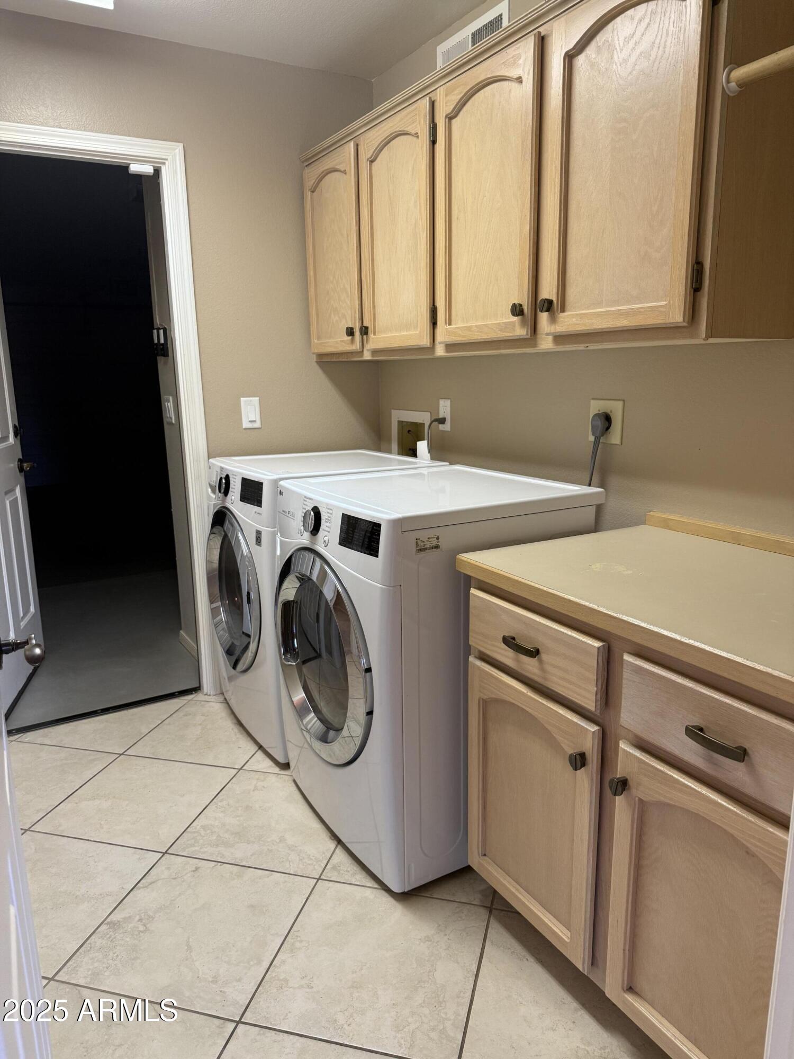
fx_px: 734
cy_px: 530
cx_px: 397
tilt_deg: -11.8
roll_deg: +1.9
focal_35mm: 24
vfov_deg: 71.6
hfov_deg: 56.8
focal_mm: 6.76
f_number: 1.78
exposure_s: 1/120
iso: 200
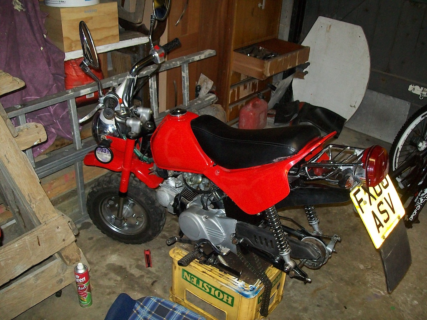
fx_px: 444
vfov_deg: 39.7
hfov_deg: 51.4
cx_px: 214
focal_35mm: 36
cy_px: 160
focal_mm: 6
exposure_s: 1/60
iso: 160
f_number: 2.7
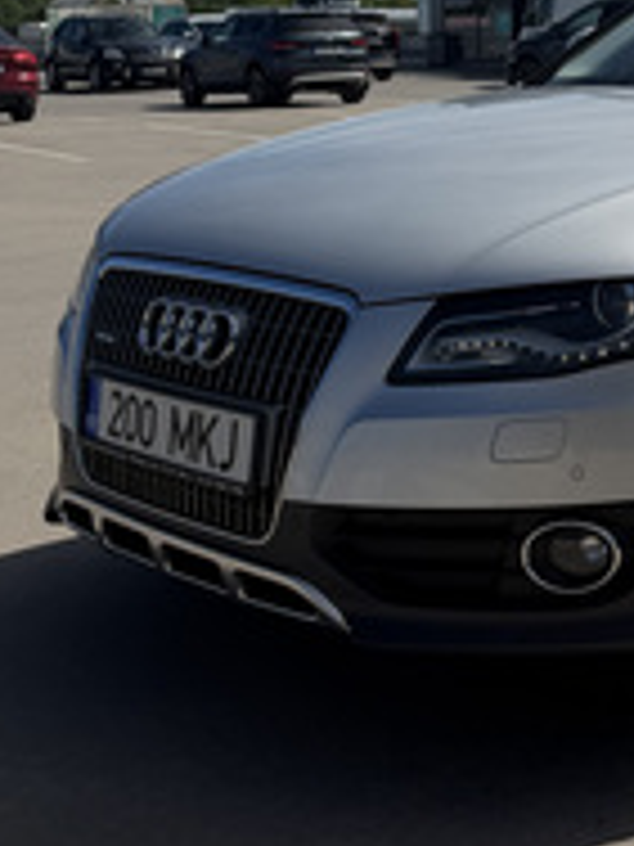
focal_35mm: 64
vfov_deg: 28.4
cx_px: 722
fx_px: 1563
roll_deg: +0.7
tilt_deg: +0.9
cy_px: 4
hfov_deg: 21.6
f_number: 1.78
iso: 80
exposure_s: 1/10309
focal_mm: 6.76
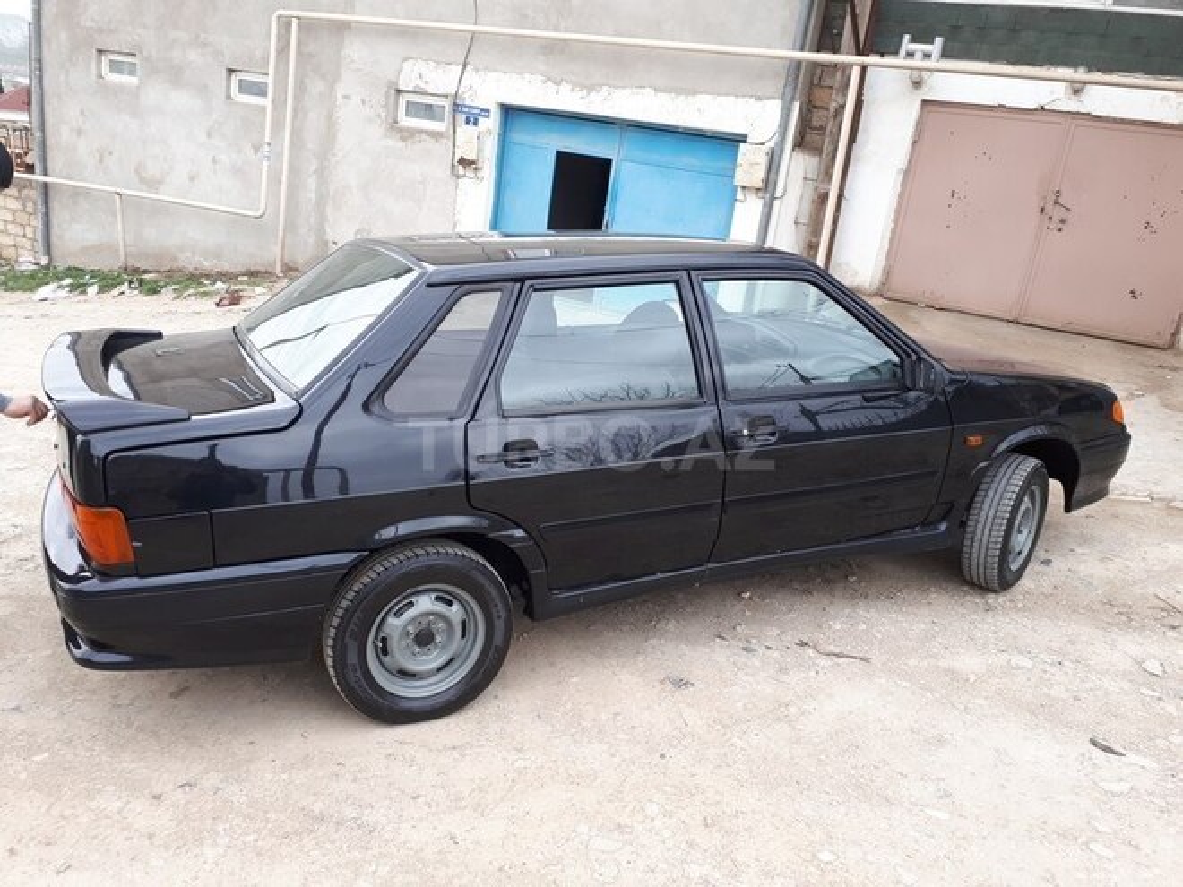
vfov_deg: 51.4
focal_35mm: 27
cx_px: 592
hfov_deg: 65.3
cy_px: 444
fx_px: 923
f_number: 1.9
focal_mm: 3.6
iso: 50
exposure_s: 1/33
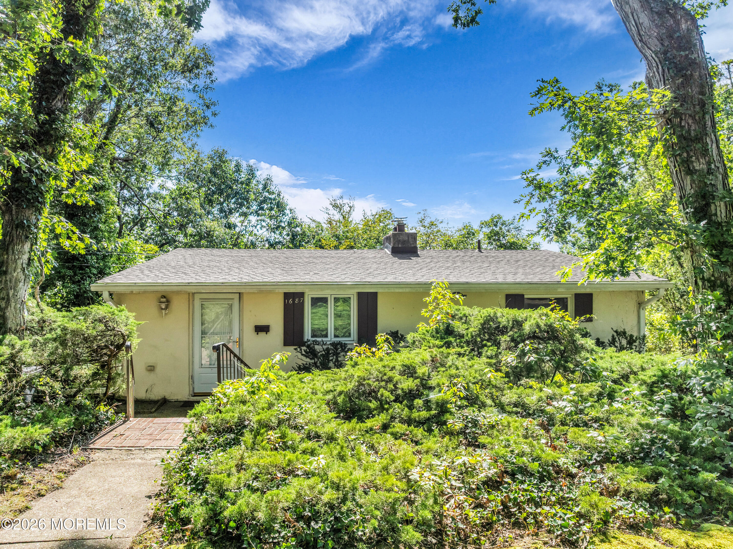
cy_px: 274
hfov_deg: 71.6
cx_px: 366
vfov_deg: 56.8
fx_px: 508
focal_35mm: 24
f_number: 2.8
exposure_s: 1/3200
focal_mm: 12.29
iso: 410
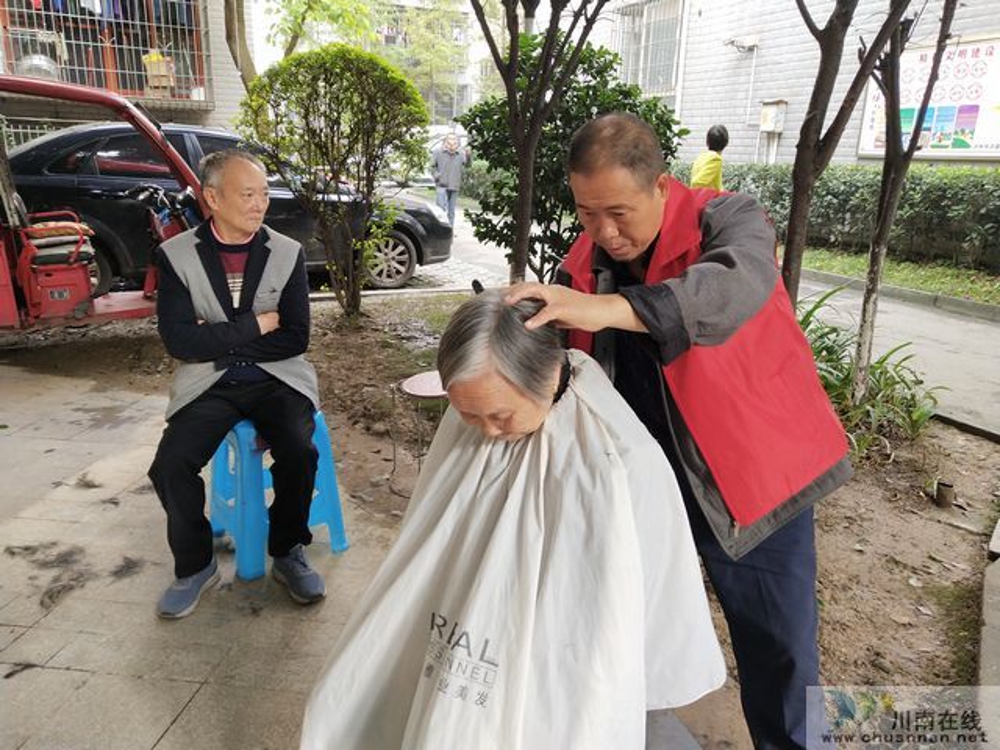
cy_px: 375
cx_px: 500
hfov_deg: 60.0
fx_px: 867
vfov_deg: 46.8
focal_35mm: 30
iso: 226
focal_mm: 3.95
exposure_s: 1/100
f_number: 1.8
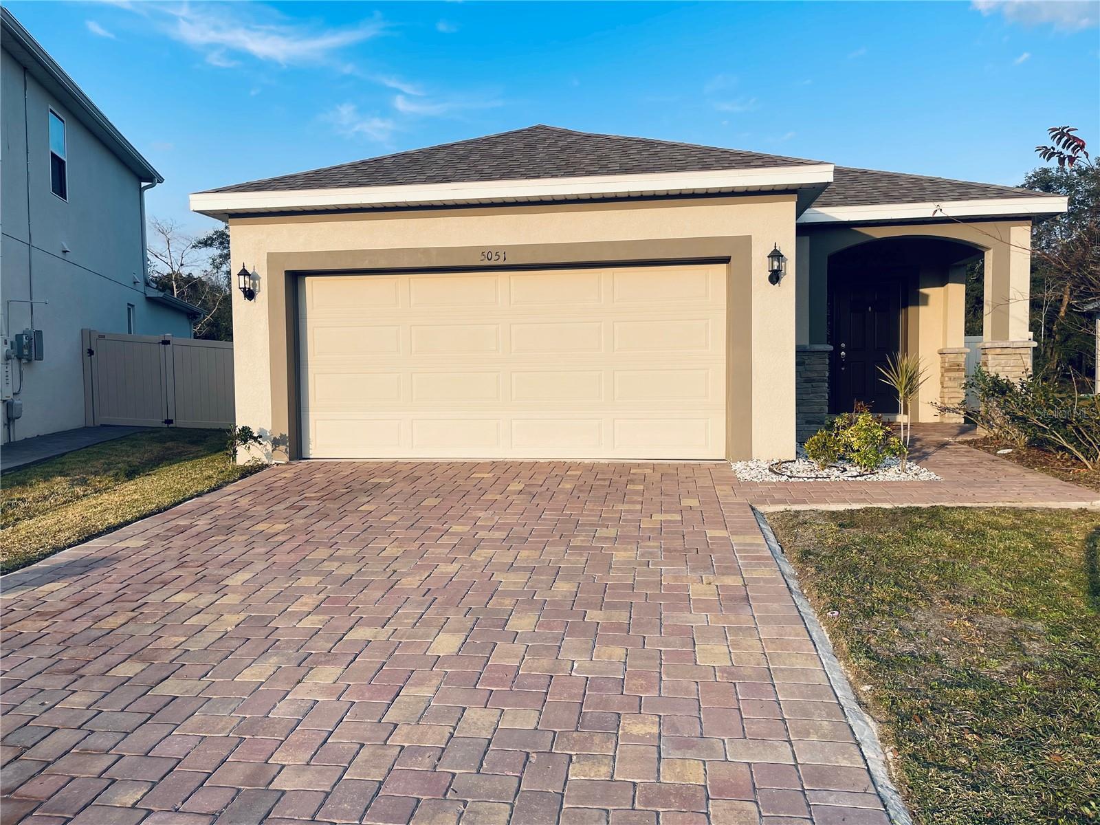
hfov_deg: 69.4
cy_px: 412
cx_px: 550
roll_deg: +0.3
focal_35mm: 25
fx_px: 794
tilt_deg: -2.7
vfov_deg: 54.9
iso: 32
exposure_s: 1/1946
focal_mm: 5.1
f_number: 1.6
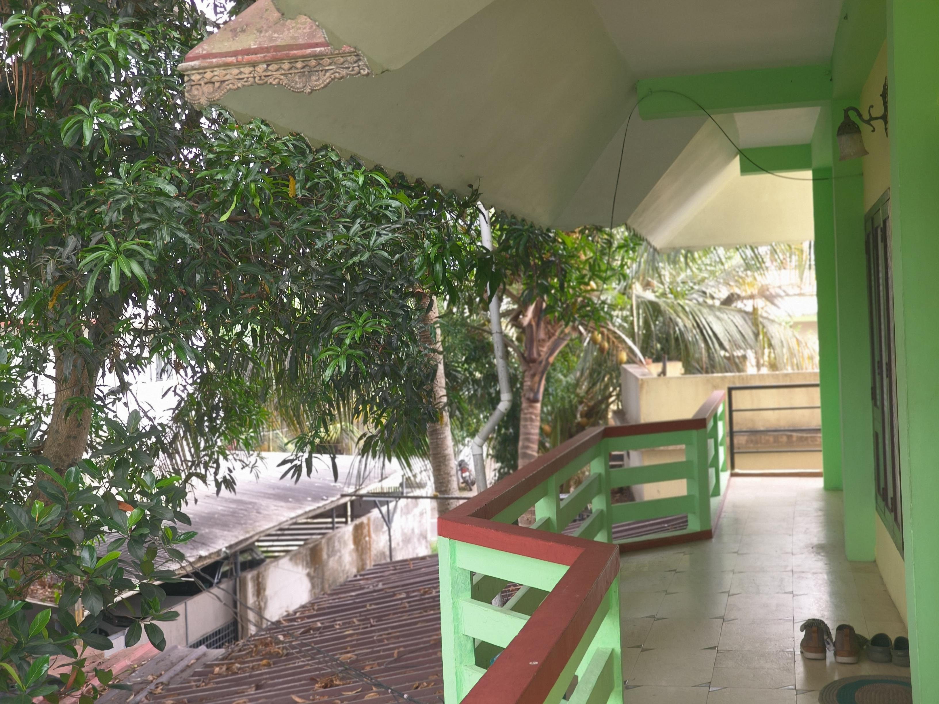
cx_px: 470
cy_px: 352
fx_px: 1275
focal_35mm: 47
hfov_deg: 40.4
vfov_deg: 30.9
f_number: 4.5
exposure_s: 1/100
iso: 125
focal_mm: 7.08
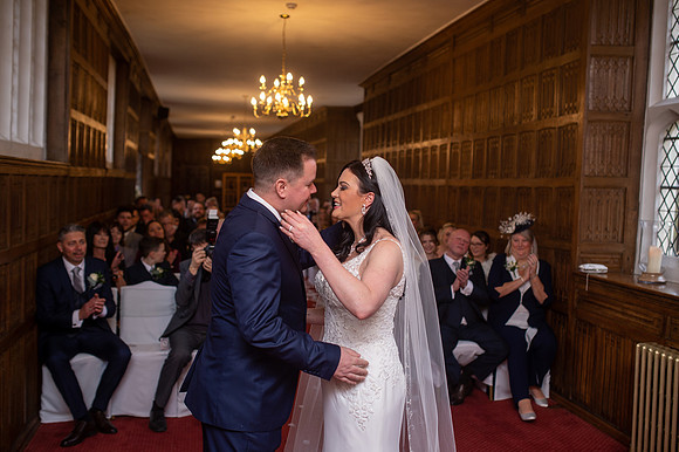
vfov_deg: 34.9
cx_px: 340
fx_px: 718
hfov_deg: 50.6
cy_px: 226
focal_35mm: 38
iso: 160
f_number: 2.5
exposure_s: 1/160
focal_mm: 35
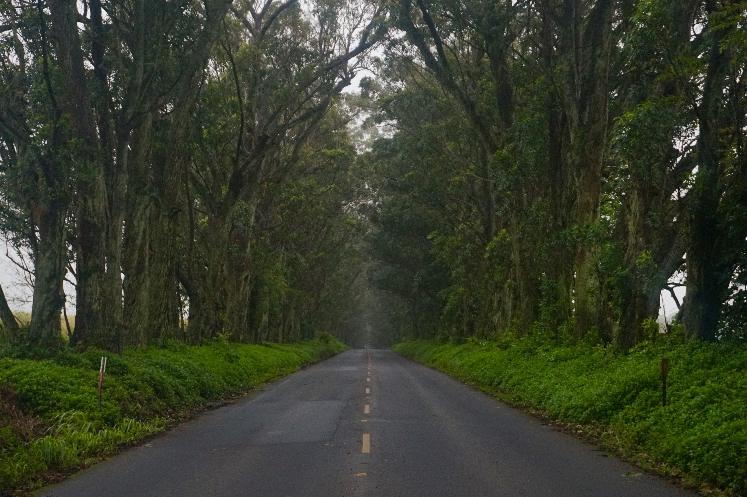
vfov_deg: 22.1
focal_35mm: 62
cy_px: 248
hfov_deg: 32.6
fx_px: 1275
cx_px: 374
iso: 1600
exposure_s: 1/1600
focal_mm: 41
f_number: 5.6
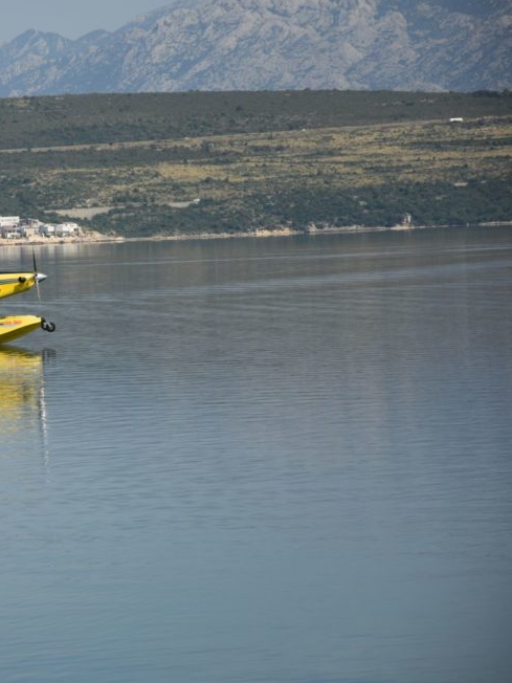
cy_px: 338
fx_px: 4689
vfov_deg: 8.3
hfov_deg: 6.2
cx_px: -20
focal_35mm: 238
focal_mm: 105
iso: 100
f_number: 6.3
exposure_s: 1/640
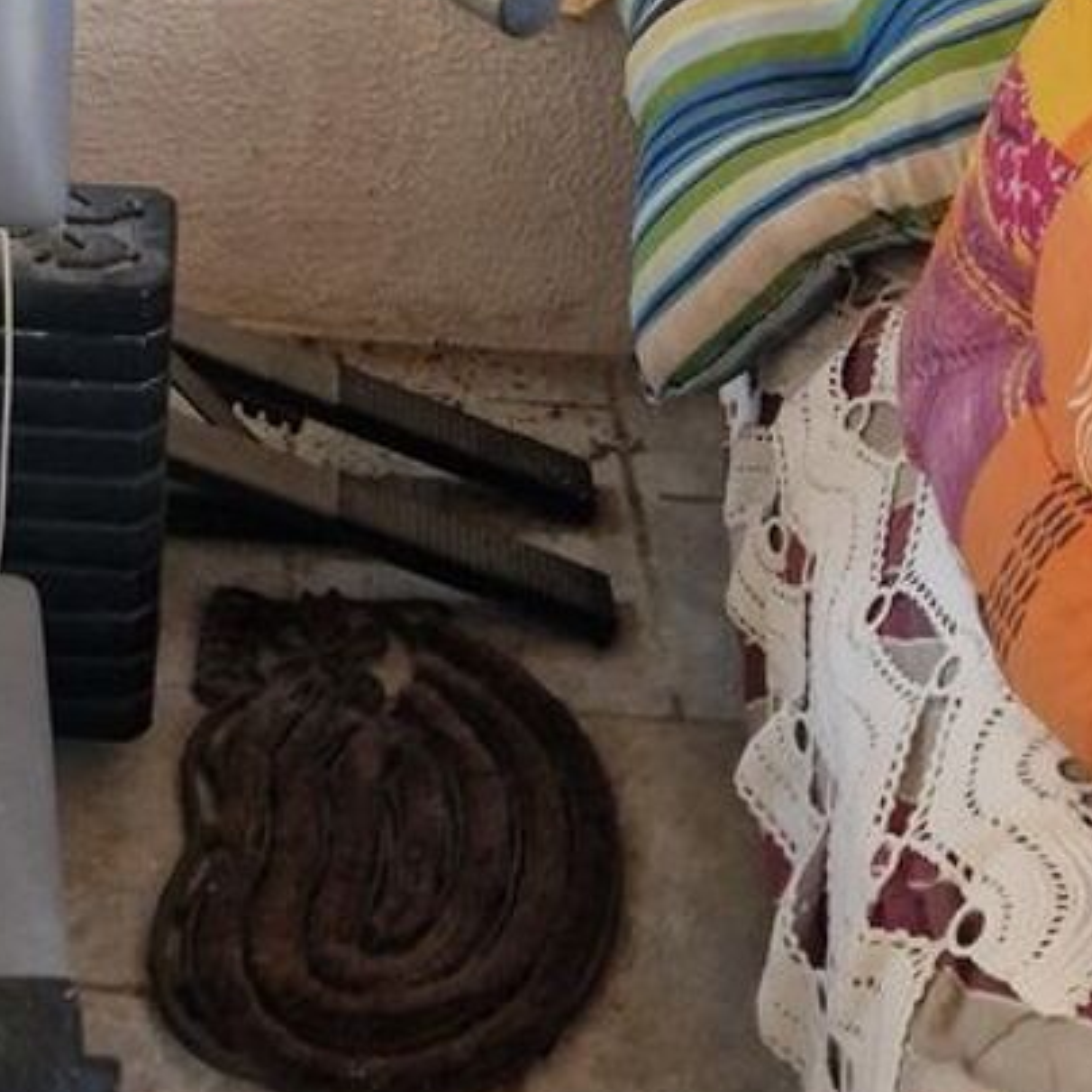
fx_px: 2391
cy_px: 123
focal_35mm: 67
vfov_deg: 25.0
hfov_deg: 25.1
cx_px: 168
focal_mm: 5.4
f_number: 1.8
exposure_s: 1/100
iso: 400
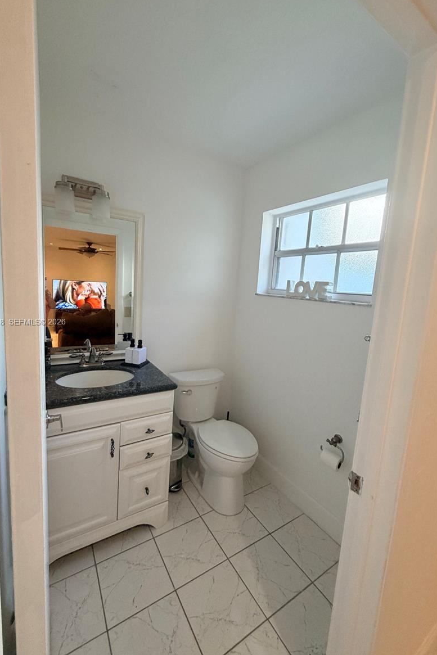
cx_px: 215
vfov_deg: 100.4
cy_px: 323
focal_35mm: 15
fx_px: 273
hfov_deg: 77.3
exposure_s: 1/60
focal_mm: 2.22
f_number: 2.2
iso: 250
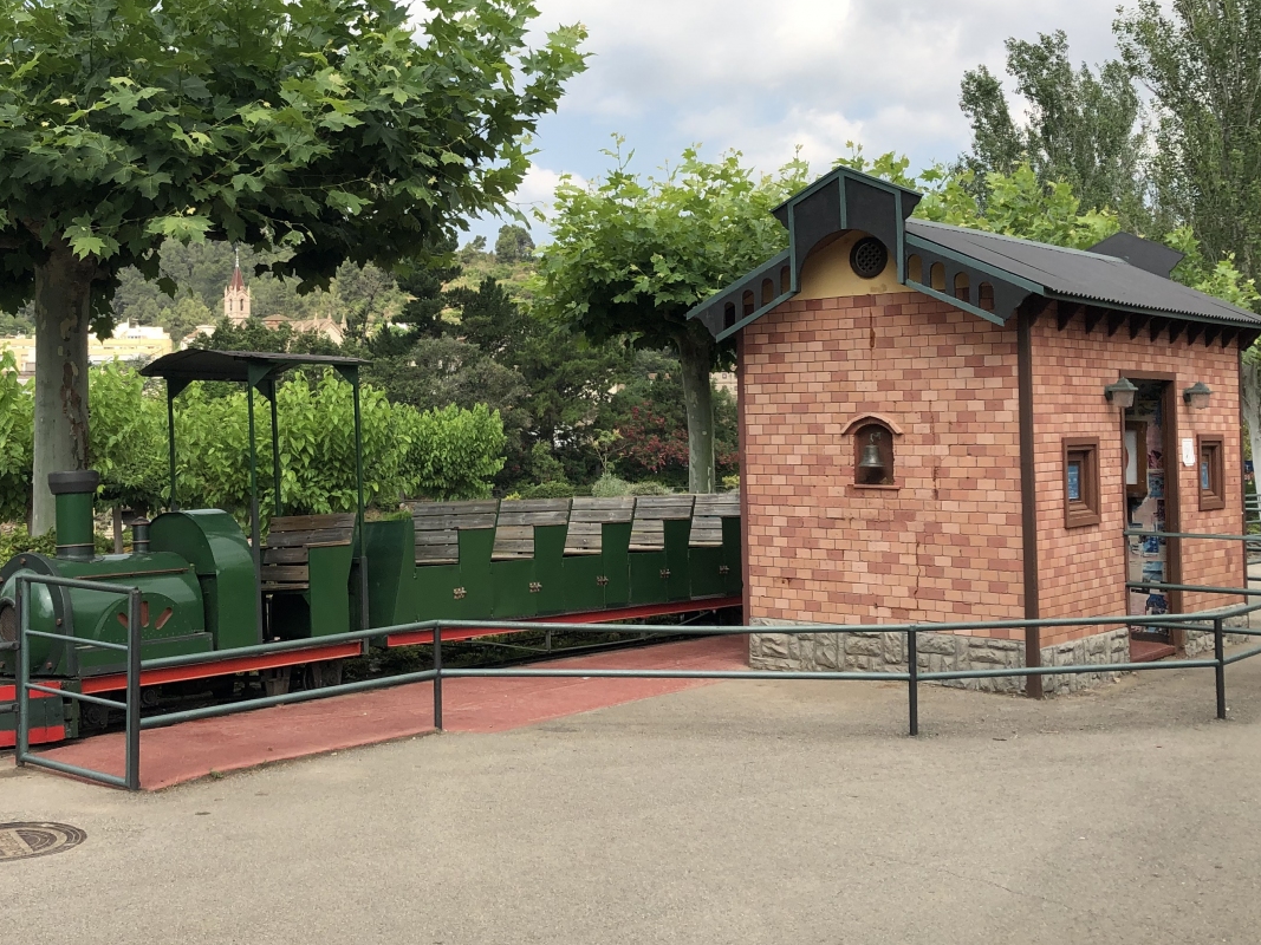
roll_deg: +0.0
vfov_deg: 34.3
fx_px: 1530
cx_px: 544
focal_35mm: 42
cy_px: 391
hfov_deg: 44.7
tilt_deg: +1.7
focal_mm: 3.99
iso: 20
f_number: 1.8
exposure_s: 1/1200
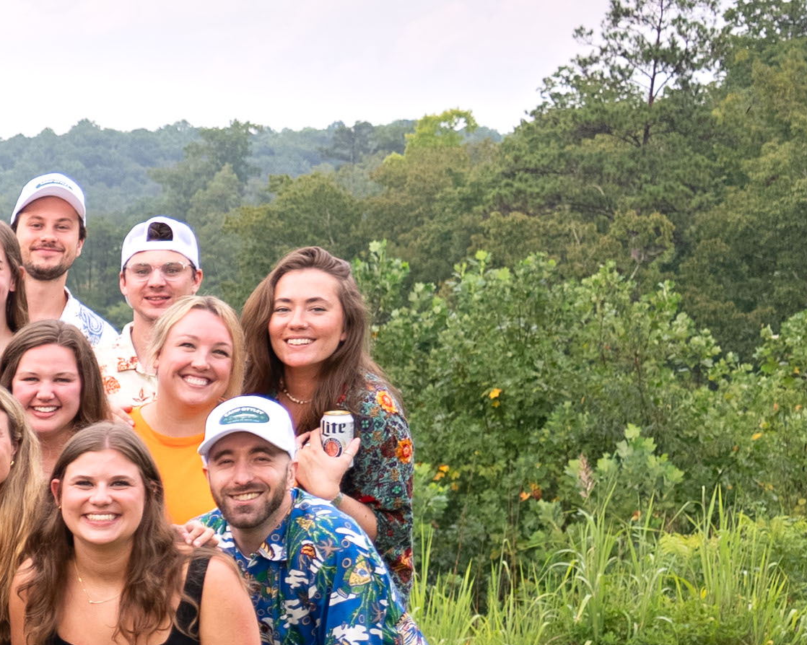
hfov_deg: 14.6
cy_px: 606
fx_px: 2722
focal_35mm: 114
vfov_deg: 13.4
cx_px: -694
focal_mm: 32
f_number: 4
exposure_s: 1/160
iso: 125
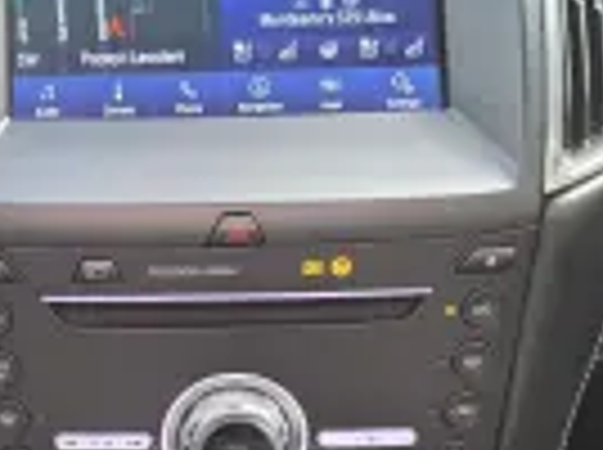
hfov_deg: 30.6
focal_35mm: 62
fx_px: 1078
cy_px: 333
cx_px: 140
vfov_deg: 23.4
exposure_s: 1/55
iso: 40
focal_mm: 6.3
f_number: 1.7
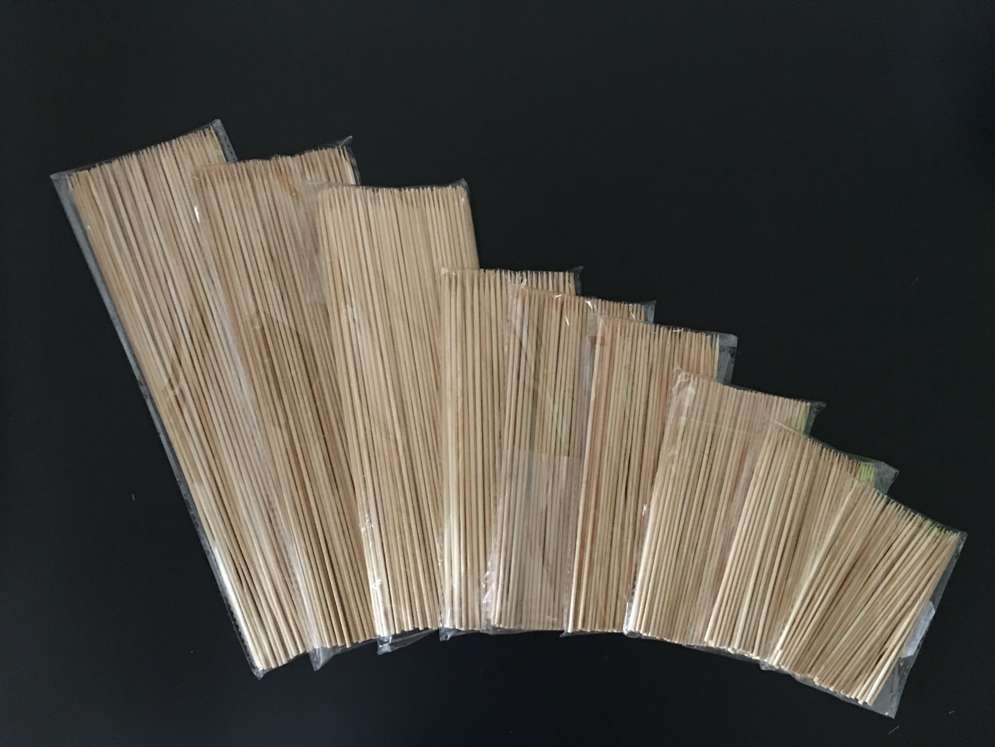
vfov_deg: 48.2
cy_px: 374
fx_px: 834
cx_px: 498
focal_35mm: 29
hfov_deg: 61.7
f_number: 2.2
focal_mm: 4.15
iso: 160
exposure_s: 1/4
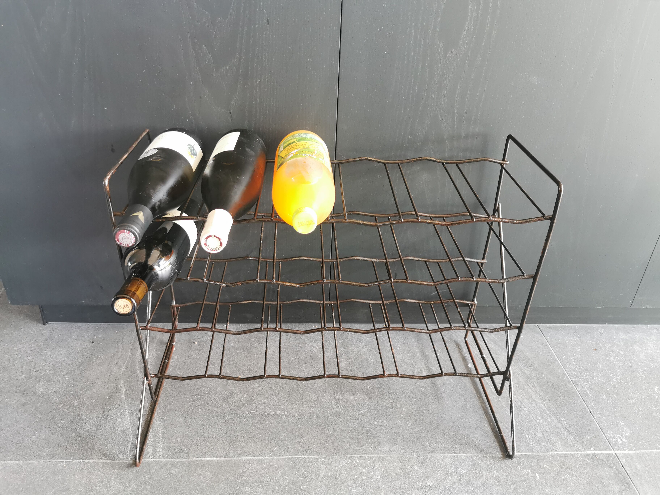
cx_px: 330
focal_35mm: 27
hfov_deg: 65.3
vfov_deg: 51.4
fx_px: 515
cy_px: 248
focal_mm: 5.56
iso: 160
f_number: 1.6
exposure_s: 1/60
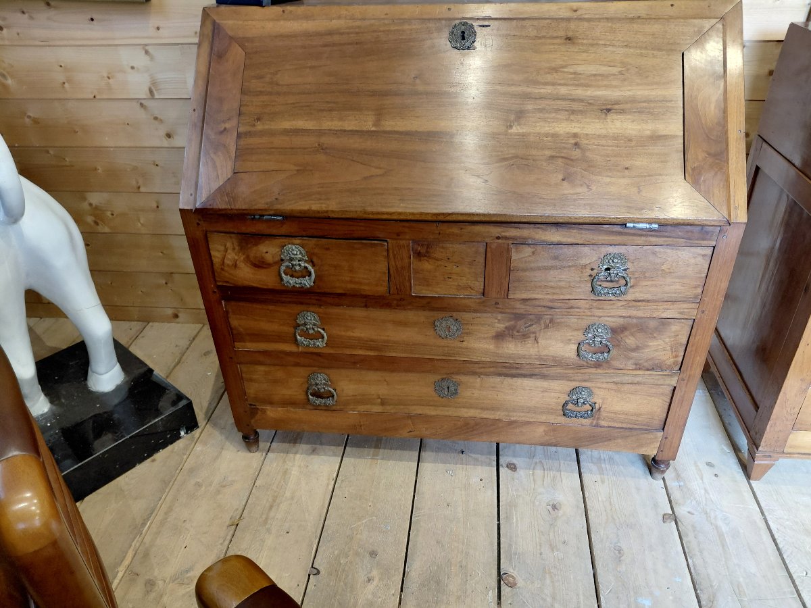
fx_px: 586
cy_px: 304
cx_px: 406
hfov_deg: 69.4
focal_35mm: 25
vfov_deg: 54.9
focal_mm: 4.69
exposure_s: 1/50.1
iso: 320
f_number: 1.8
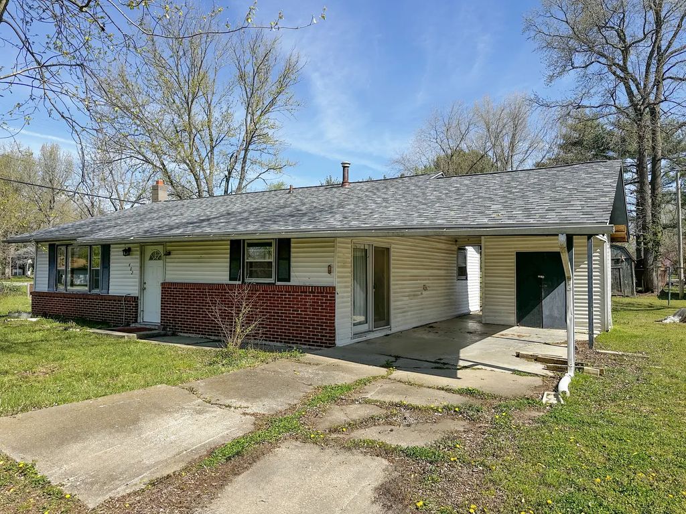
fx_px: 476
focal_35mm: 24
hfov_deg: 71.6
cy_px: 257
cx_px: 343
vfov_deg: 56.8
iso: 80
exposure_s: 1/3472
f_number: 1.78
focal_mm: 6.86
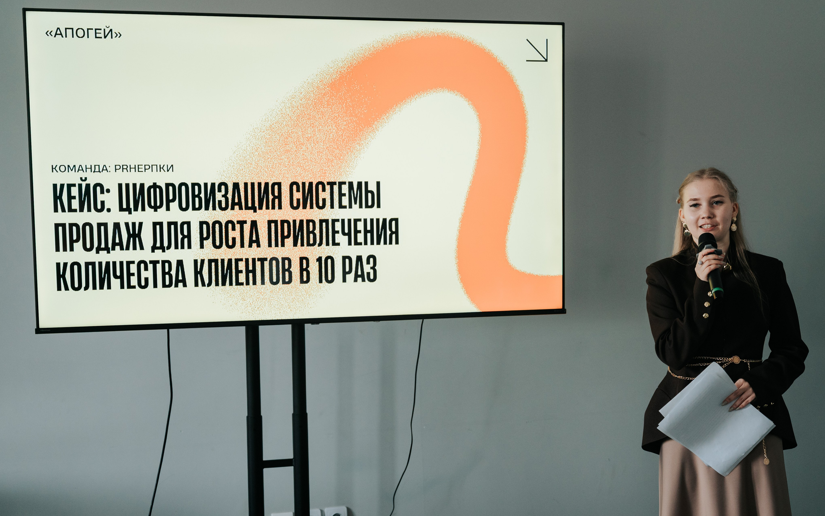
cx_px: 475
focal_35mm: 51
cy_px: 296
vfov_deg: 25.3
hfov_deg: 39.5
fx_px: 1147
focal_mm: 43
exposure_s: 1/160
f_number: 2.8
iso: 1250
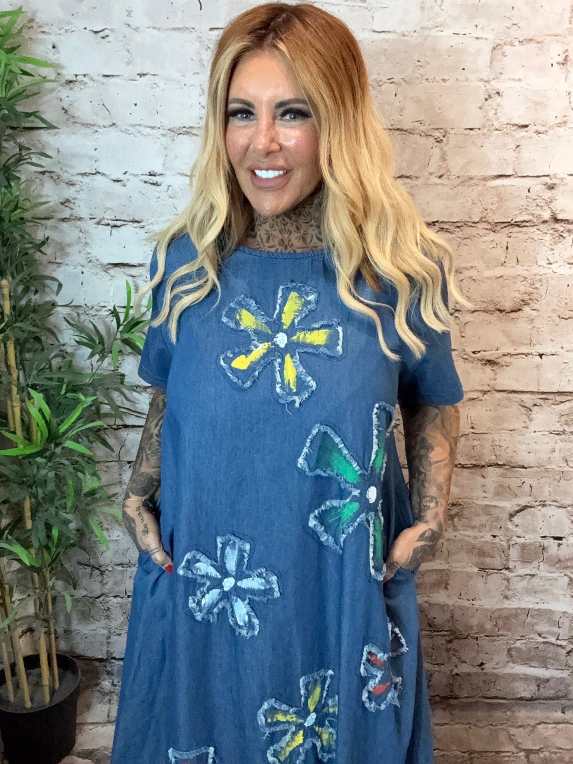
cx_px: 286
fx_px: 662
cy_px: 382
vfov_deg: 60.0
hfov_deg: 46.8
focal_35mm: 30
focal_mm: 2.69
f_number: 1.9
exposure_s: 1/33
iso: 250
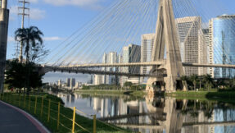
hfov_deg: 40.8
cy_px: 53
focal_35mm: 48
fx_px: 299
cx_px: 192
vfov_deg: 24.9
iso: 25
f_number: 1.8
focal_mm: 4.25
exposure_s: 1/1916
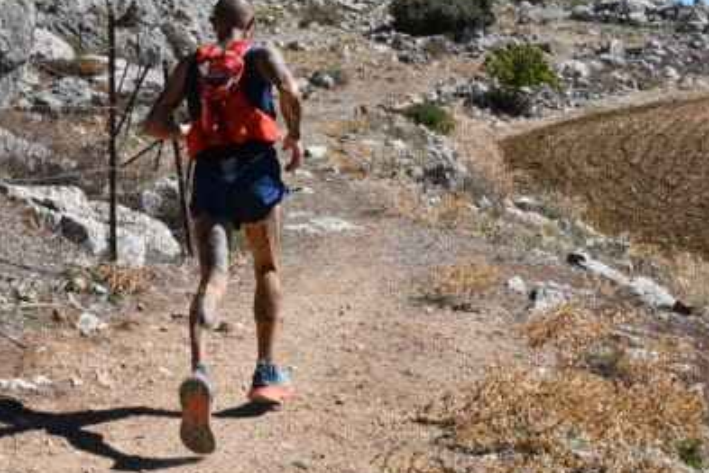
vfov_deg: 17.9
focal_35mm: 73
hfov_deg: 27.6
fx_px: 1438
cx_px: 254
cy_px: -71
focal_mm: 19
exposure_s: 1/320
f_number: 9
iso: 100
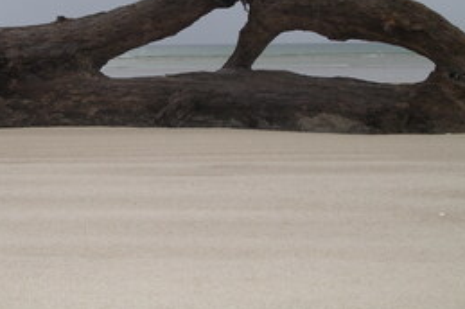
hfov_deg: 18.1
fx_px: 1458
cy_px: 51
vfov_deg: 12.0
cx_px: 142
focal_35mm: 113
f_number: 4
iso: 80
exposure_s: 1/200
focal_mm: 14.9
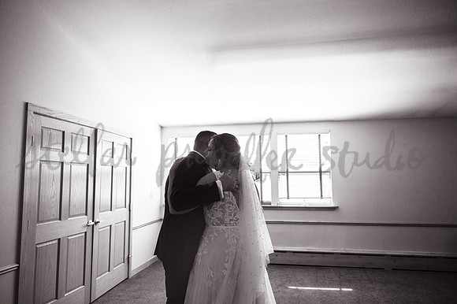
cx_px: 228
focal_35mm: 24
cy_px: 152
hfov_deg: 73.8
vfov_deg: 53.1
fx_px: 304
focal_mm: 24
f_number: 4
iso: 1000
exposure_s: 1/125
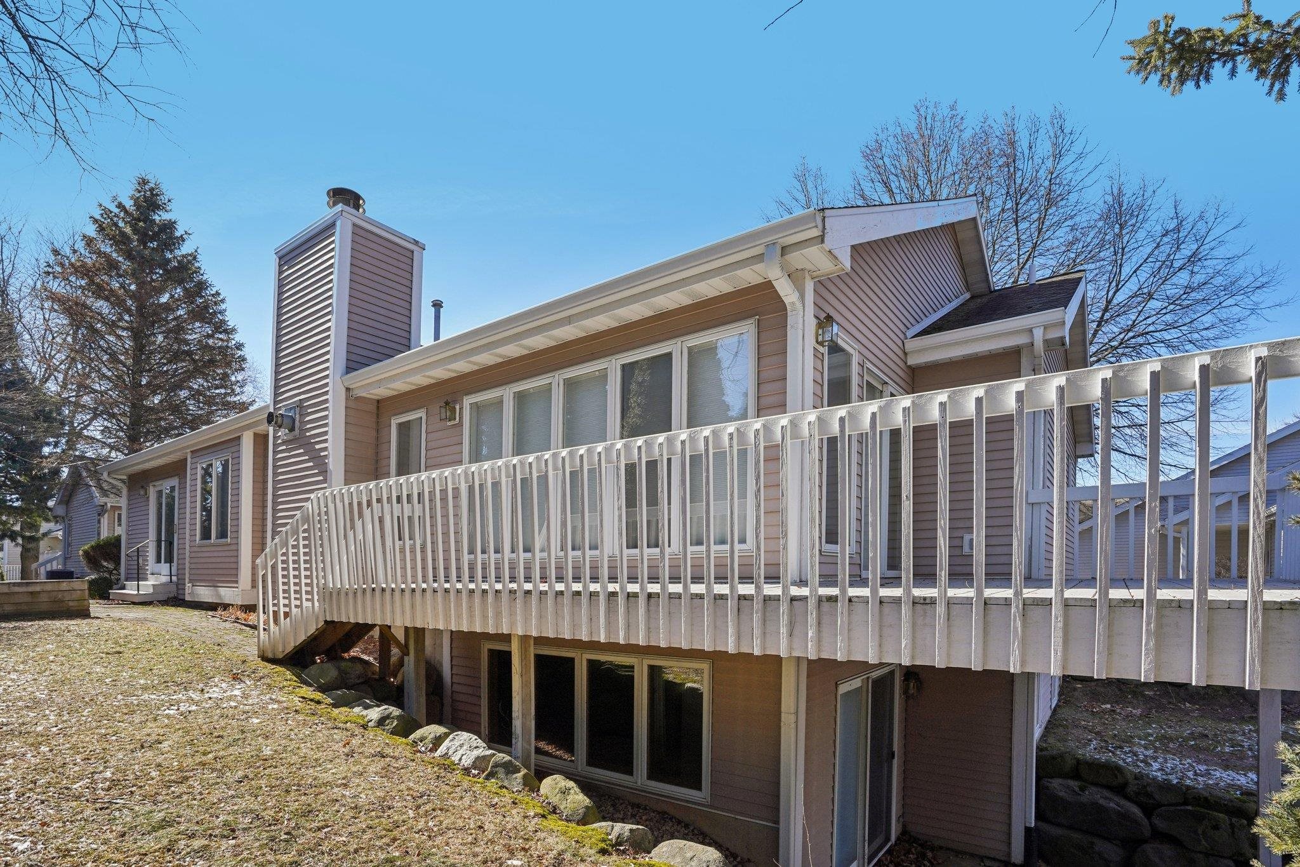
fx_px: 578
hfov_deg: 96.7
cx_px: 650
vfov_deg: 73.7
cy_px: 434
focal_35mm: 16
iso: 400
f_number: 8
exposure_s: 1/500
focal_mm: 16
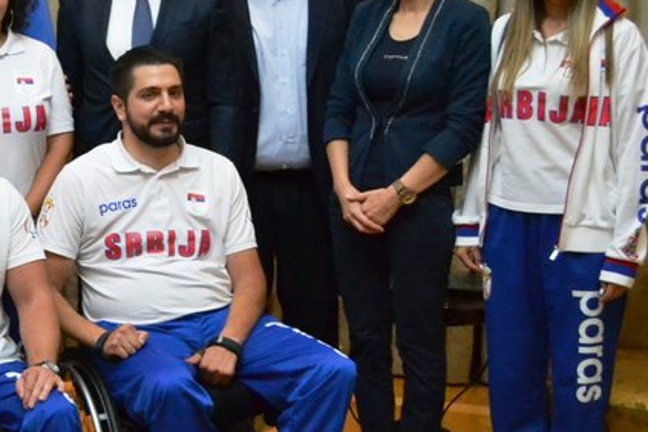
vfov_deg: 16.6
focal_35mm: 82
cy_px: 190
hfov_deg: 23.0
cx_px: -101
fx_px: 1476
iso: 3200
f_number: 3.8
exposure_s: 1/125
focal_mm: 22
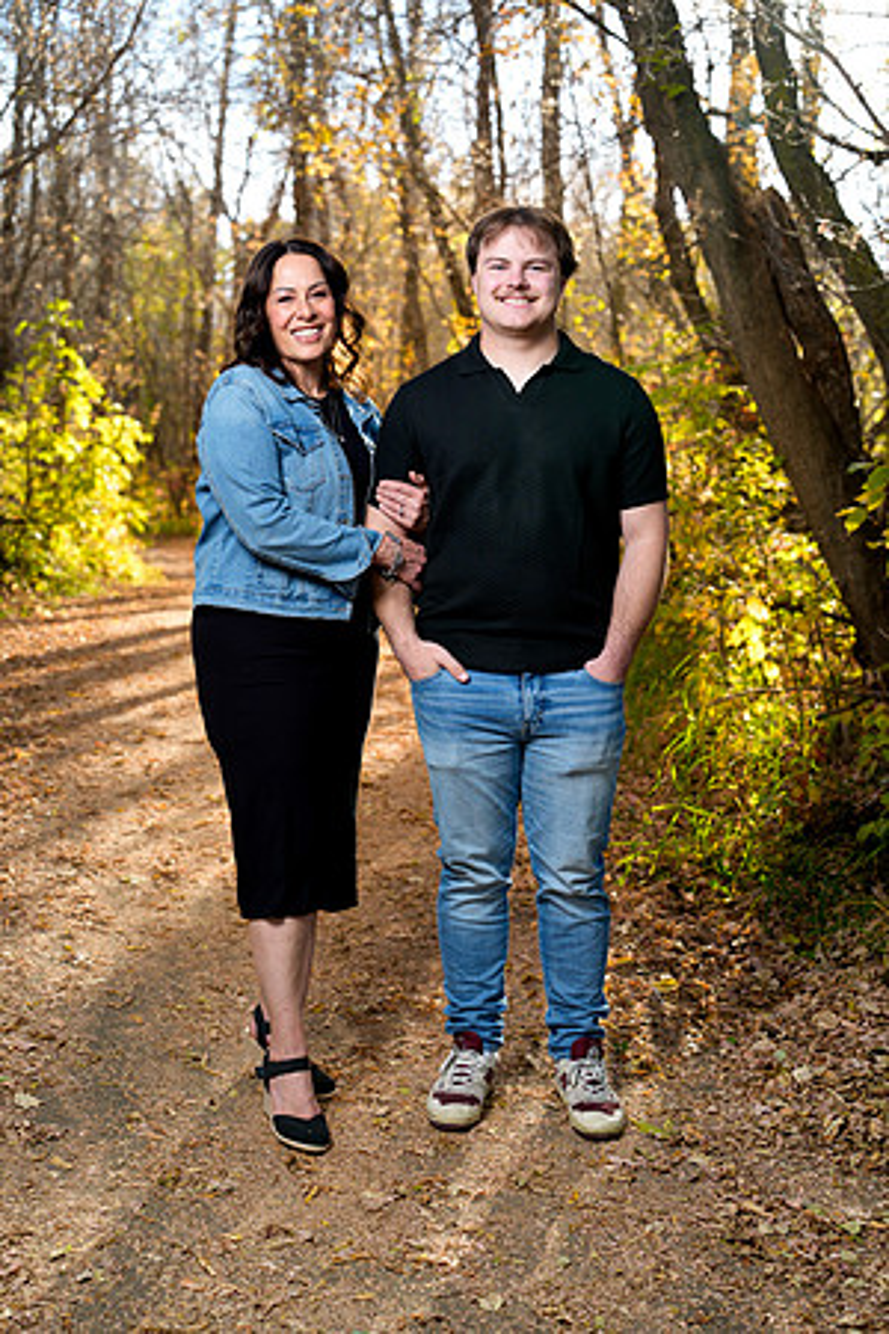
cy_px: 667
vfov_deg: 39.6
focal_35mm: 50
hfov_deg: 27.0
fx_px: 1852
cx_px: 444
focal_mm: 50
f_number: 3.5
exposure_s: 1/160
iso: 400
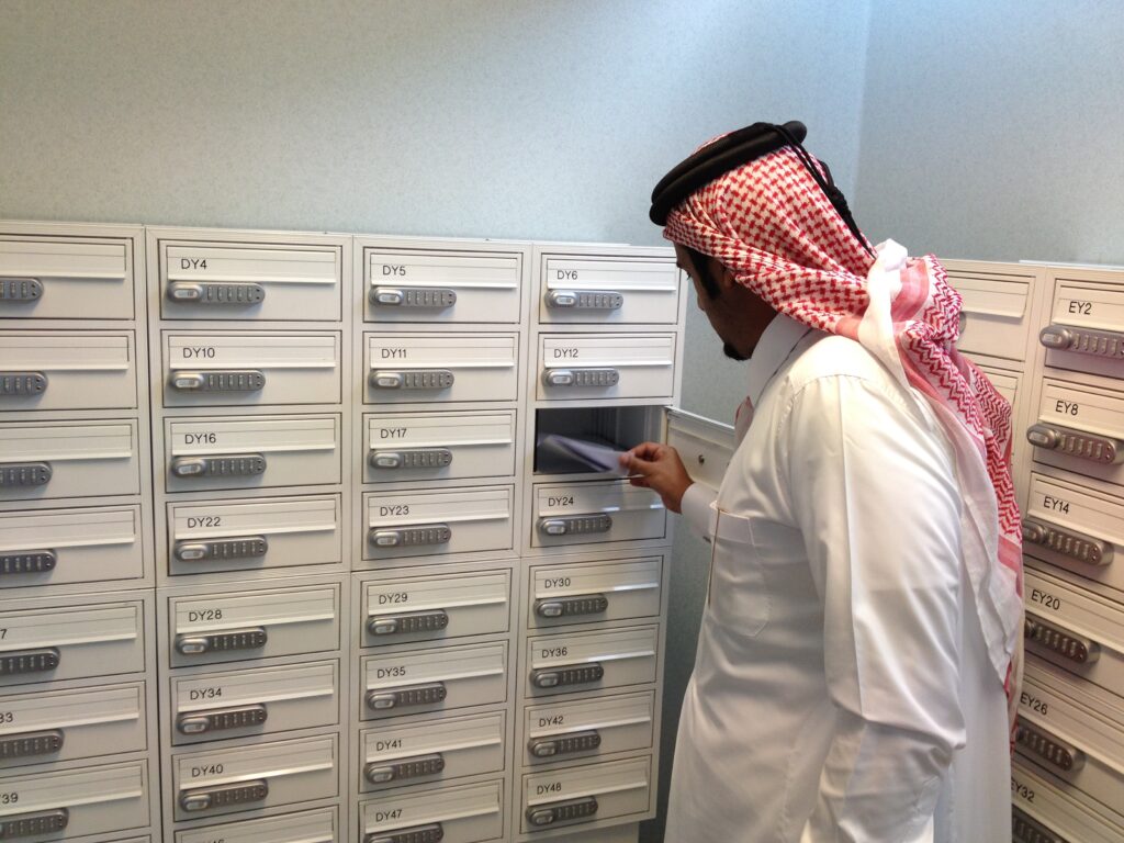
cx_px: 562
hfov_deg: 52.6
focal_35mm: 35
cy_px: 422
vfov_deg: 40.7
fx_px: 1136
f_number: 2.4
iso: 80
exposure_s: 1/40
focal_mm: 4.28
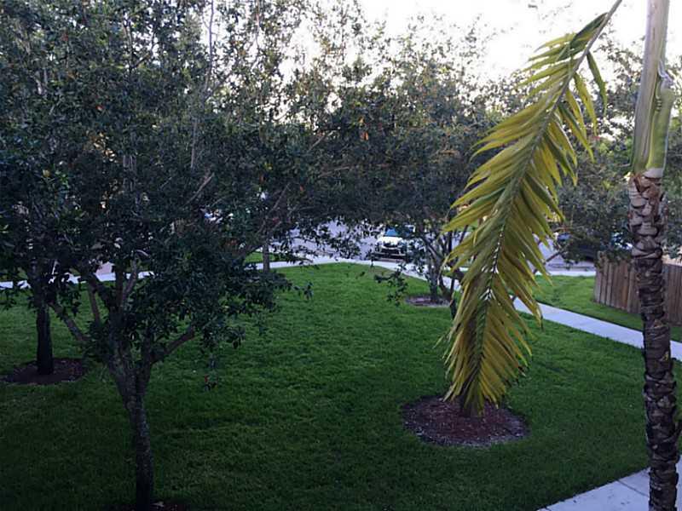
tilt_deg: -8.7
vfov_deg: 48.2
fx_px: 571
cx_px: 341
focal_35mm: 29
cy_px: 256
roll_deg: -1.0
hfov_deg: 61.7
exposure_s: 1/40
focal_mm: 4.15
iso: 32
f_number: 2.2
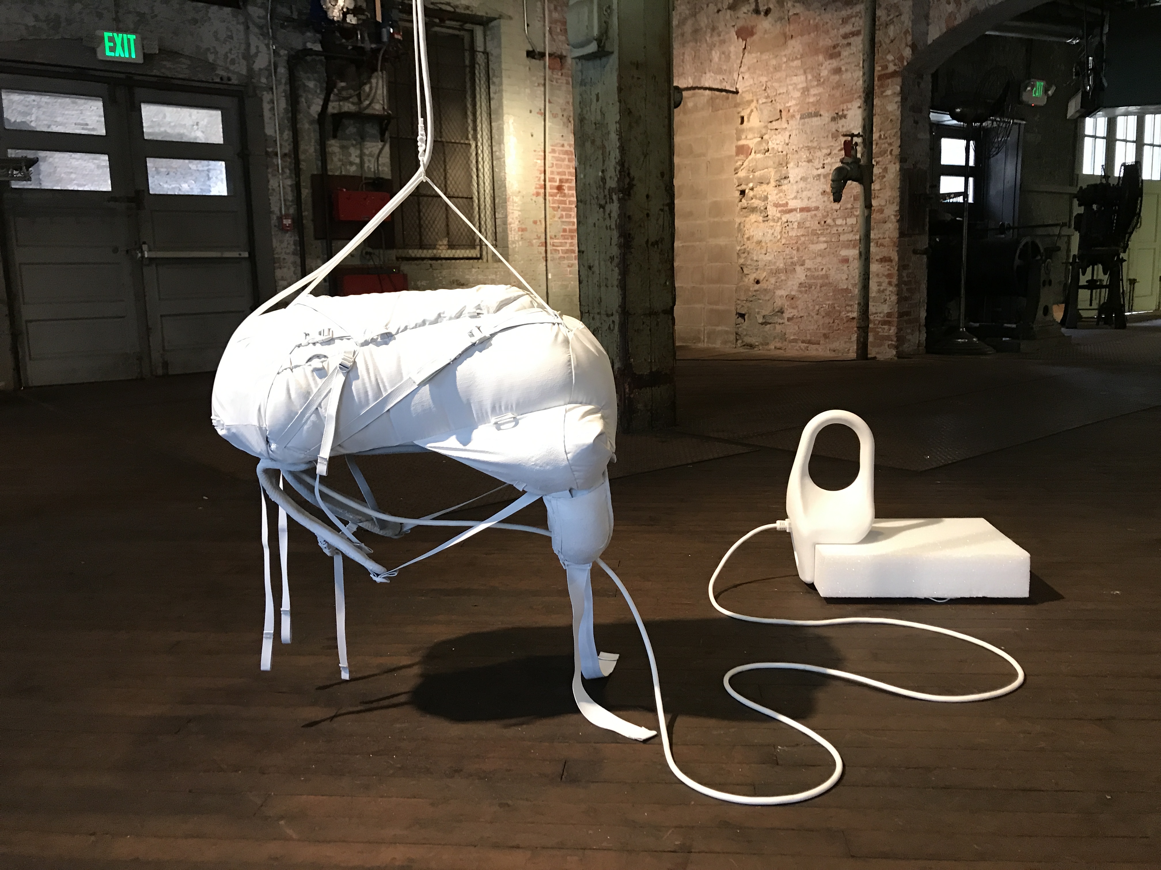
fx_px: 939
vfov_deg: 49.7
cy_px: 435
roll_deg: +2.1
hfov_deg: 63.4
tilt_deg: -10.4
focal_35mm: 28
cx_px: 580
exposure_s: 1/15
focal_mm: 3.99
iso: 64
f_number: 1.8
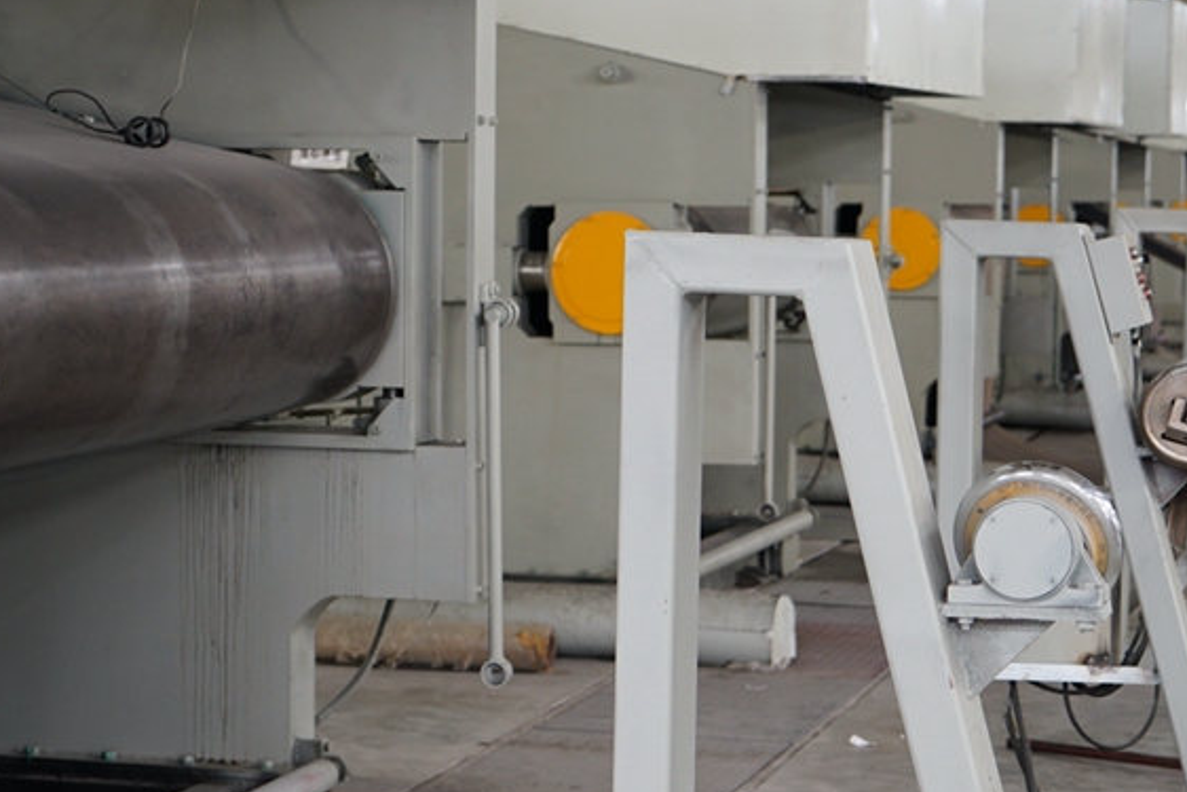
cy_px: 427
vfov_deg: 15.4
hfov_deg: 22.9
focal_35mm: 89
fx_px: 2935
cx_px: 659
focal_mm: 50
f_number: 4
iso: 500
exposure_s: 1/60
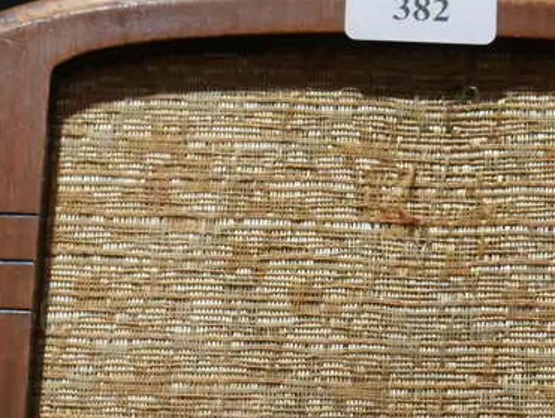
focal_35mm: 127
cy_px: 387
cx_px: 368
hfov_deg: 15.5
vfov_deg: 11.6
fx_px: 2038
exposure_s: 1/60
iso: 500
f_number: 5.1
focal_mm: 23
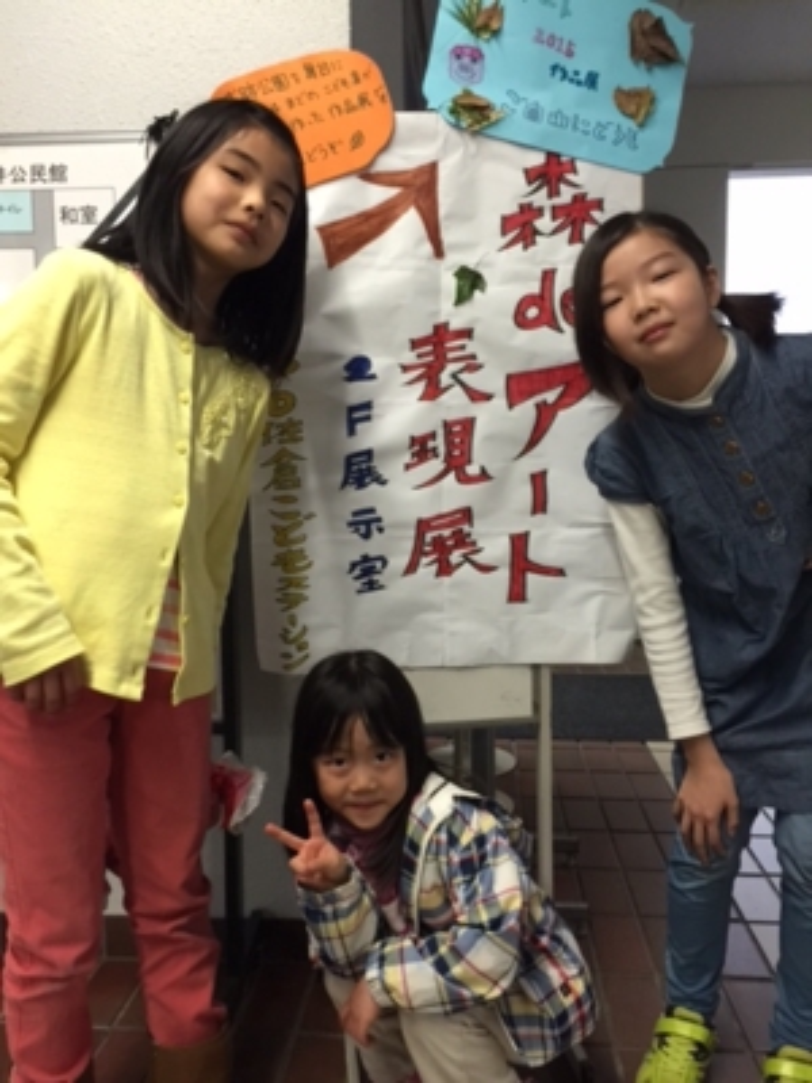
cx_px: 406
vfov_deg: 61.7
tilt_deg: -4.5
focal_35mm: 29
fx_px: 907
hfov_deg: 48.2
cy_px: 542
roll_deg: +0.3
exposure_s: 1/17
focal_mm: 4.15
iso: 125
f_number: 2.2
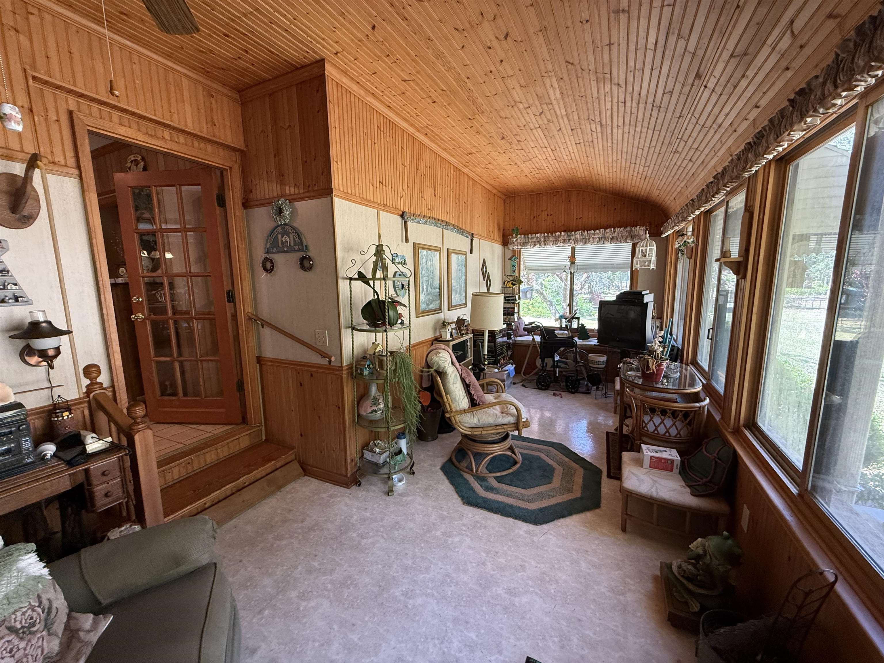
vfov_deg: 85.7
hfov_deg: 102.1
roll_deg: +0.3
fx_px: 358
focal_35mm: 14
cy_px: 332
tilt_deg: -8.2
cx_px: 442
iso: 250
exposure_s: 1/99
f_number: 2.2
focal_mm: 2.22
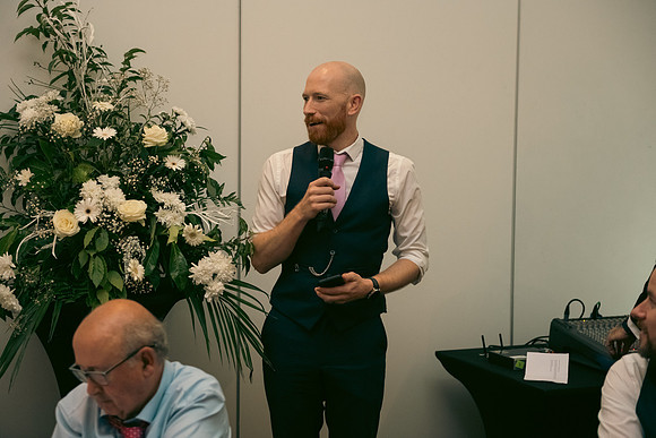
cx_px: 328
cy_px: 219
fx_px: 1276
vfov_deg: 19.5
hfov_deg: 28.8
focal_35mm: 70
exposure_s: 1/160
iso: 1600
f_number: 3.5
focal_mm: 70
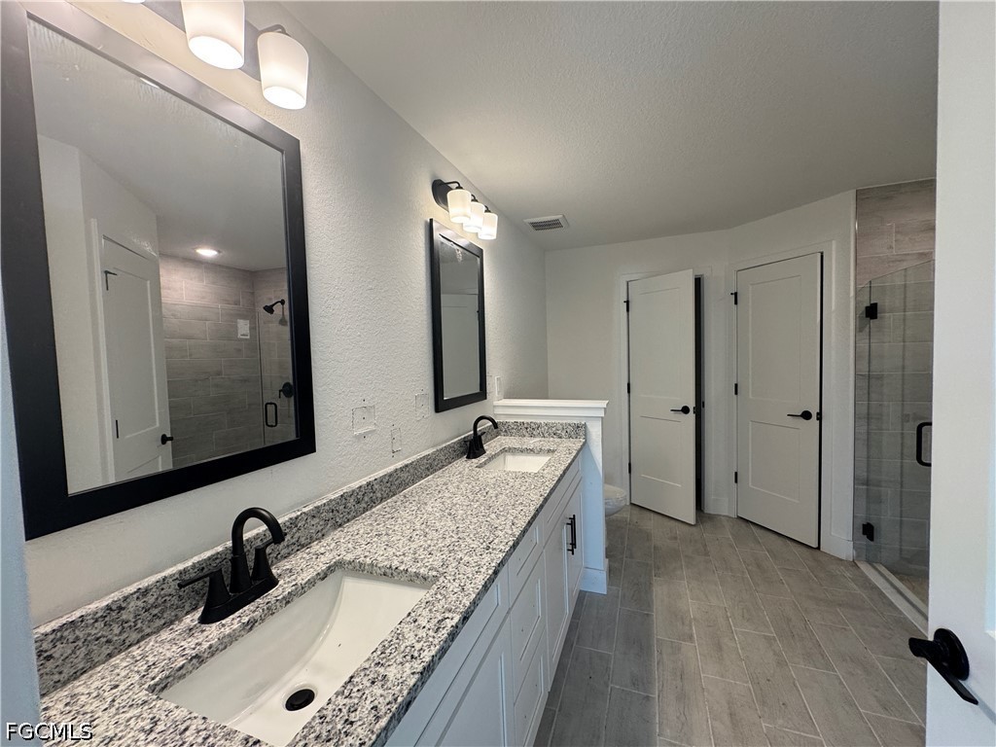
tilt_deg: -3.2
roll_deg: +2.1
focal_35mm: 14
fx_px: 403
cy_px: 374
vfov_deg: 85.7
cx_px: 498
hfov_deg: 102.1
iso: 160
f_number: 2.2
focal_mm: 2.22
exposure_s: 1/120
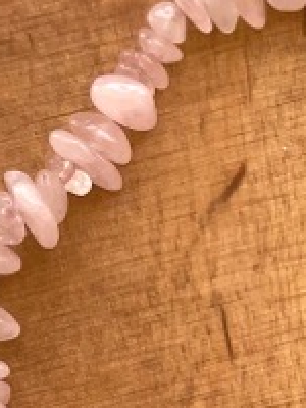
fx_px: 1532
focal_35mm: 130
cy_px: 653
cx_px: 592
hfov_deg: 10.6
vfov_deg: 14.0
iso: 50
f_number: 1.6
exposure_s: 1/1033
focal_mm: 4.2
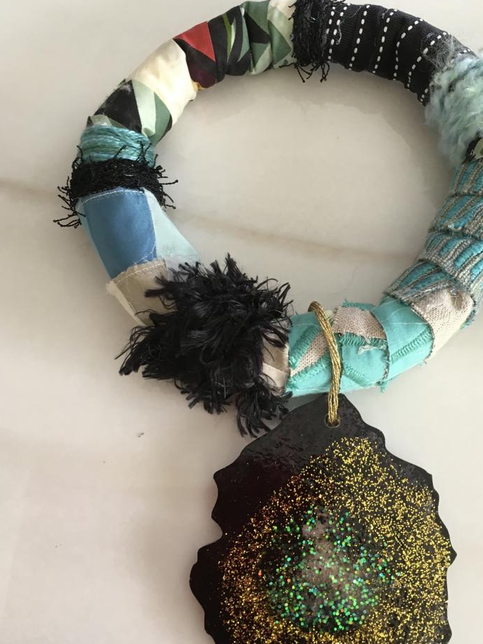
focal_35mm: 38
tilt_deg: -74.2
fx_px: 707
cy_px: 289
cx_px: 315
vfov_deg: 48.9
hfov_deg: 37.4
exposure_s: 1/30
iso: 80
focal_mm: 4.15
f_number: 2.2
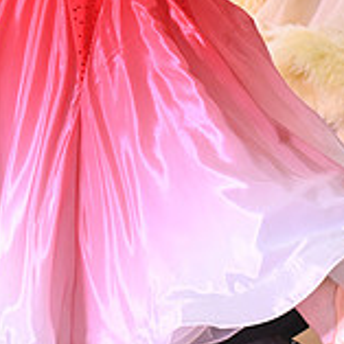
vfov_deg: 4.4
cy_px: -175
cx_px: 30
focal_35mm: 392
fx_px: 4407
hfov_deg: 4.5
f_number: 5
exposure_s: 1/400
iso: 3200
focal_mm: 125
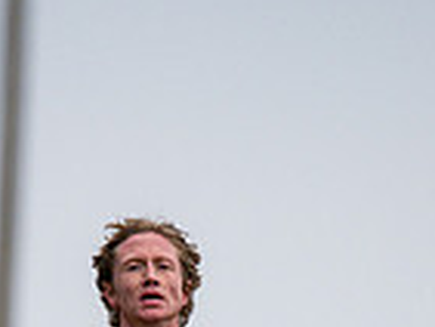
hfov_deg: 1.1
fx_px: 22350
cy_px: 512
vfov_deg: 0.8
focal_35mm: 1777
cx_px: 170
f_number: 2.8
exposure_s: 1/1600
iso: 220
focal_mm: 300
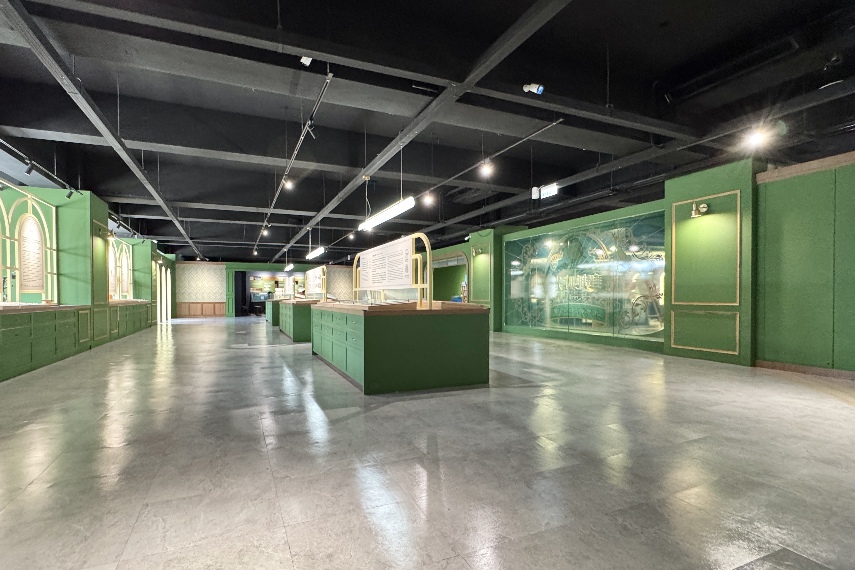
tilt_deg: +0.0
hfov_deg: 93.1
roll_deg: -0.6
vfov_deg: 70.4
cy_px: 301
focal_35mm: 17
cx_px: 396
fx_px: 404
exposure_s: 1/60
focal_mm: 2.22
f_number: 2.2
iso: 640
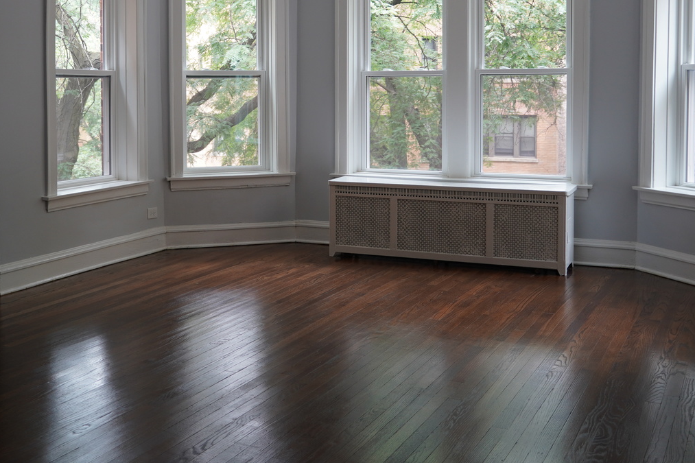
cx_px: 251
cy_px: 129
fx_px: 926
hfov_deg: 40.8
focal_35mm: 48
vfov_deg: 27.8
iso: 160
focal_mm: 20
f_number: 4
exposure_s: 1/30
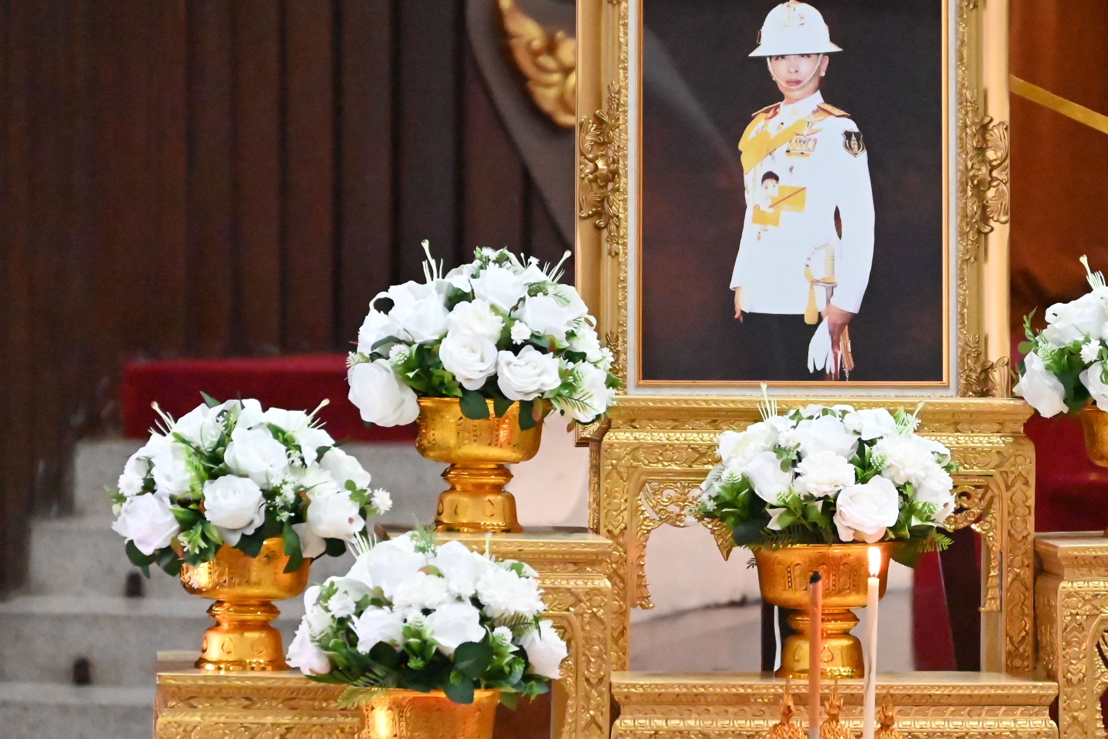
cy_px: 387
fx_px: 7540
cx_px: 852
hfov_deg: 8.4
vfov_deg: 5.6
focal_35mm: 245
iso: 25600
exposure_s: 1/400
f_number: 6.3
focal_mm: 145
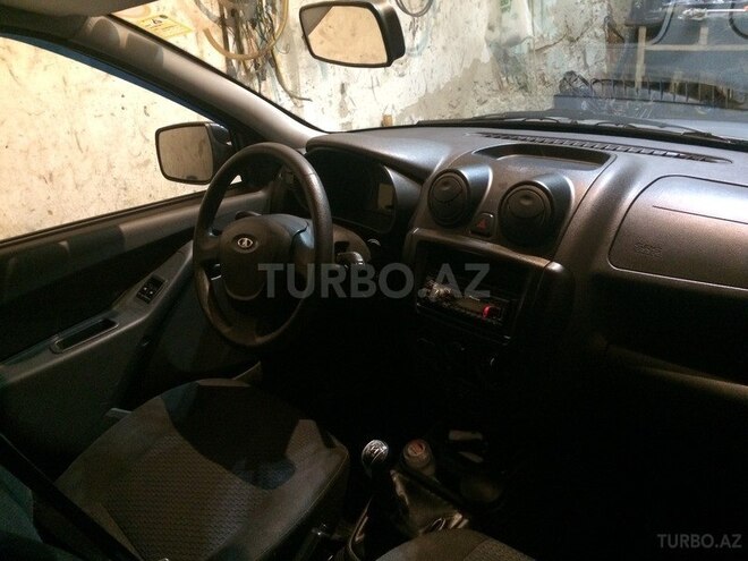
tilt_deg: -26.3
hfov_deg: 61.7
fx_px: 627
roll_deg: +4.0
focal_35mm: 29
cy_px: 280
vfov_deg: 48.2
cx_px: 374
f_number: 2.2
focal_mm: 4.15
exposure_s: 1/17
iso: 400
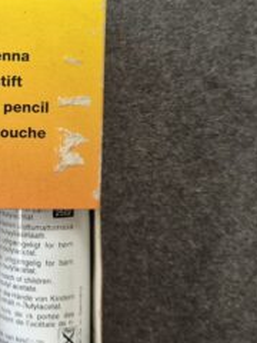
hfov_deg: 21.0
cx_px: -13
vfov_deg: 28.7
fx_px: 663
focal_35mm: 67
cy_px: 101
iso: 800
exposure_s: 1/100
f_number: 1.8
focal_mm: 5.4
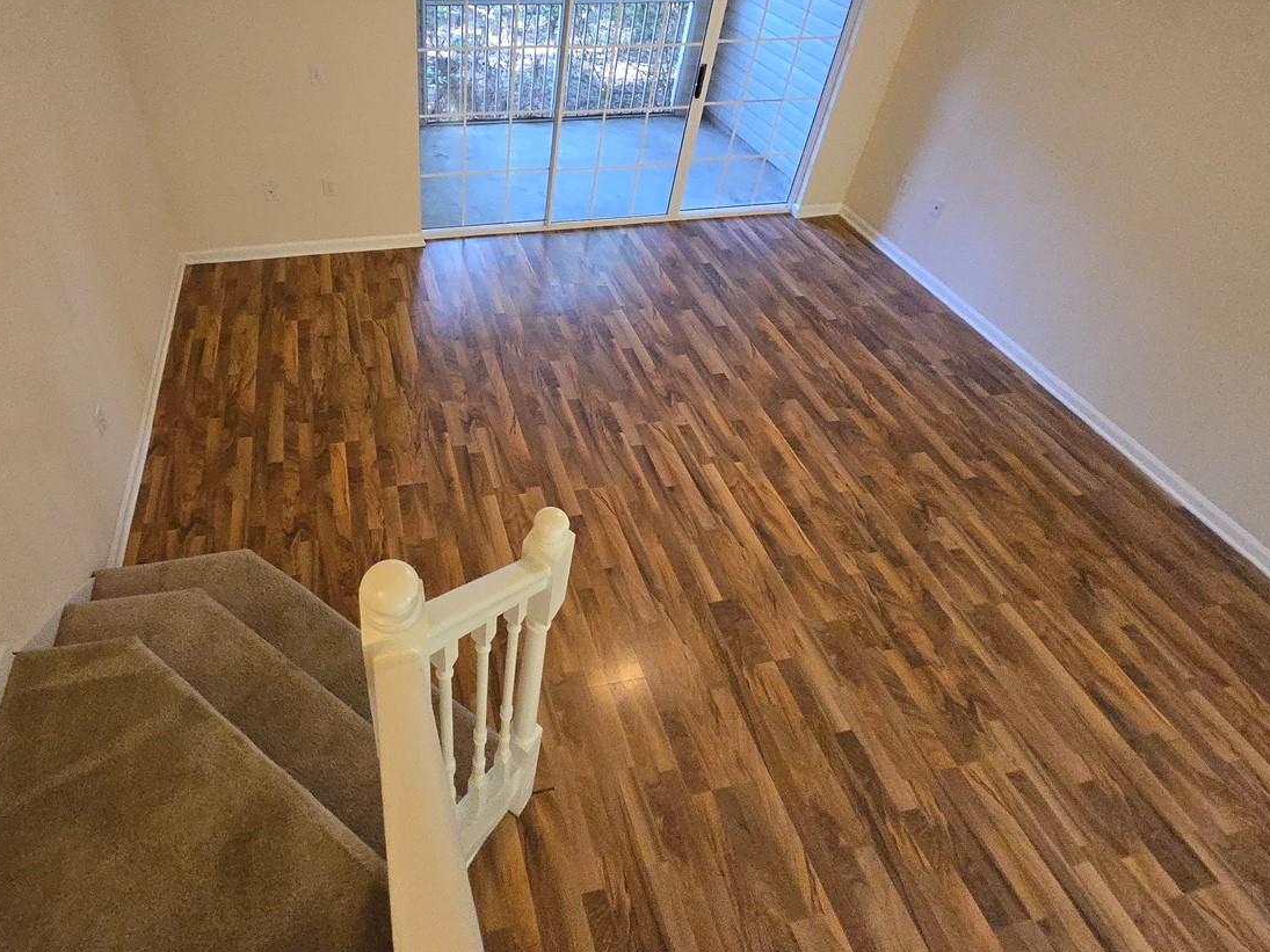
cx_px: 487
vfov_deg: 67.5
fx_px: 697
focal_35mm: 19
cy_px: 351
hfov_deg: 83.3
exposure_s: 1/60
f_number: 2.2
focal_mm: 1.7
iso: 1000
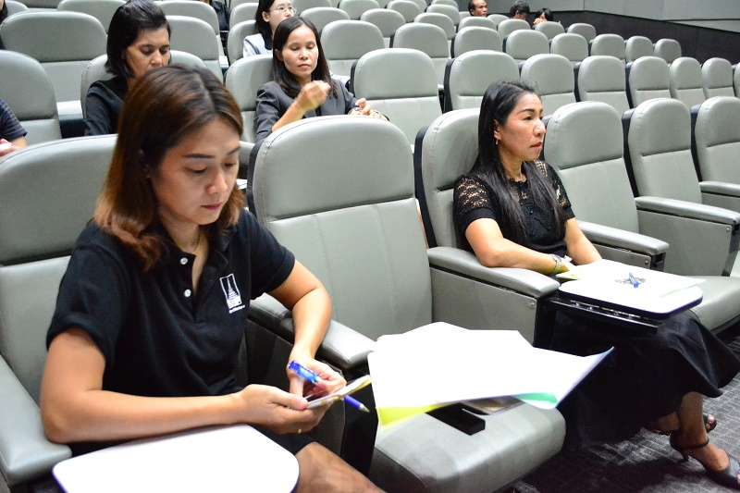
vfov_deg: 40.0
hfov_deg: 57.2
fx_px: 678
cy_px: 246
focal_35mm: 33
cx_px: 370
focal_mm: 22
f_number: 3.8
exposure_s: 1/30
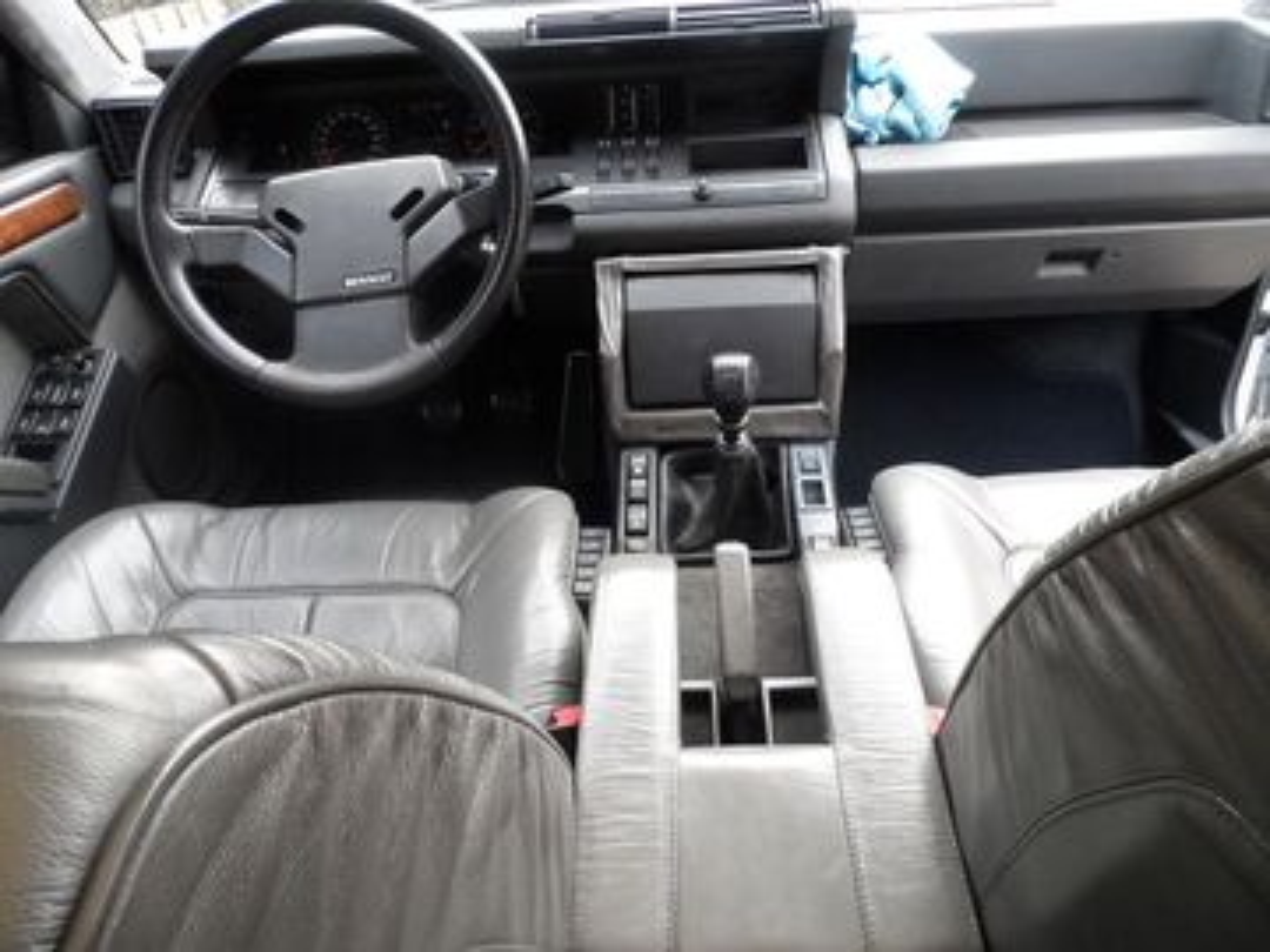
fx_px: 881
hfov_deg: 71.6
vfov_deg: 56.8
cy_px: 476
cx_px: 635
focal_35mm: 24
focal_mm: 4
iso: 200
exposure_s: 1/30
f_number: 3.2
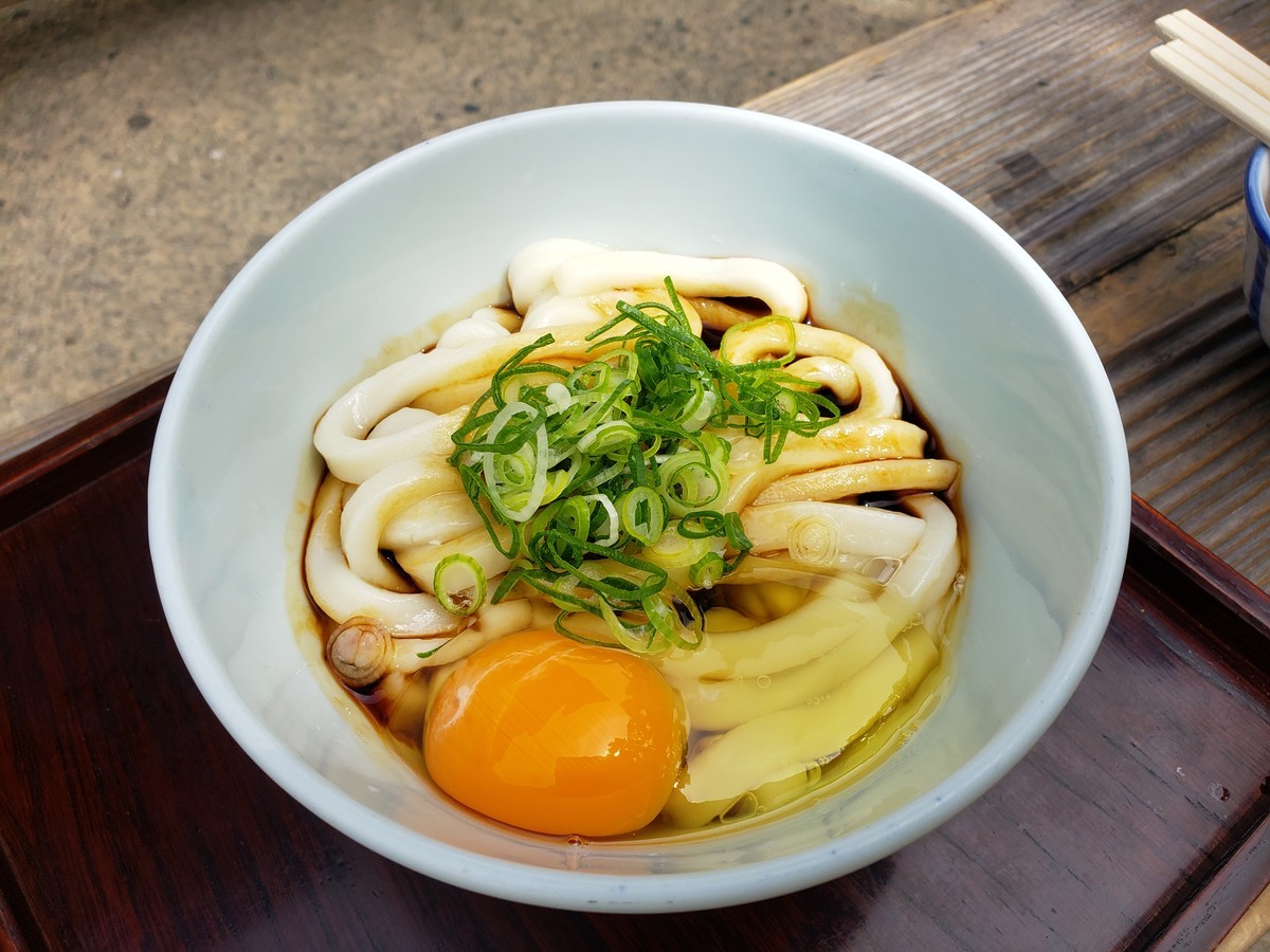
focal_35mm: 26
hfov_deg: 67.3
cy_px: 476
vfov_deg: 53.1
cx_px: 635
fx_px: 954
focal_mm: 4.3
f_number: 2.4
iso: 50
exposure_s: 1/781
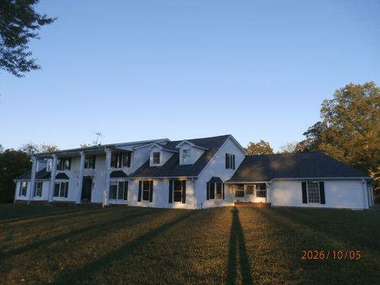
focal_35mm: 25
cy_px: 142
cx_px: 190
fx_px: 274
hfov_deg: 69.4
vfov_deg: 54.9
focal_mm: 4.5
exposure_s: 1/320
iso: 100
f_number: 3
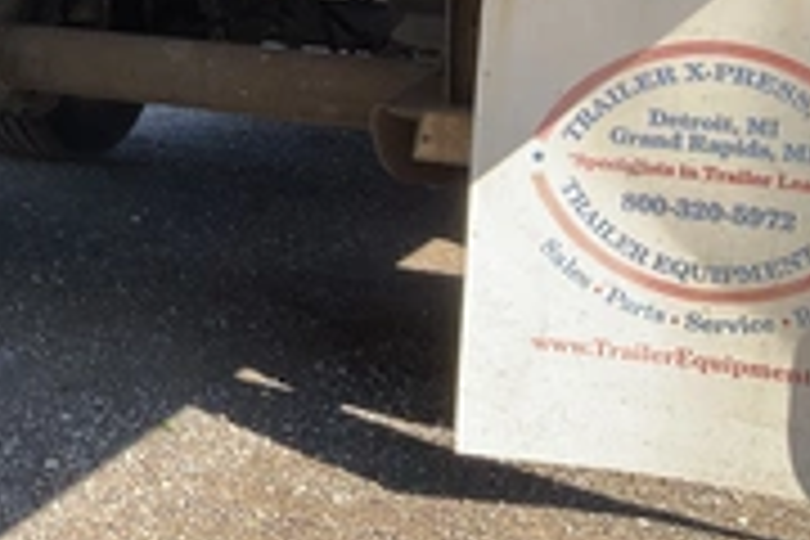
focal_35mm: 67
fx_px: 1507
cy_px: 68
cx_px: -9
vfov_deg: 20.0
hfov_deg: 28.2
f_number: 1.8
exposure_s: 1/338
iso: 25
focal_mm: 3
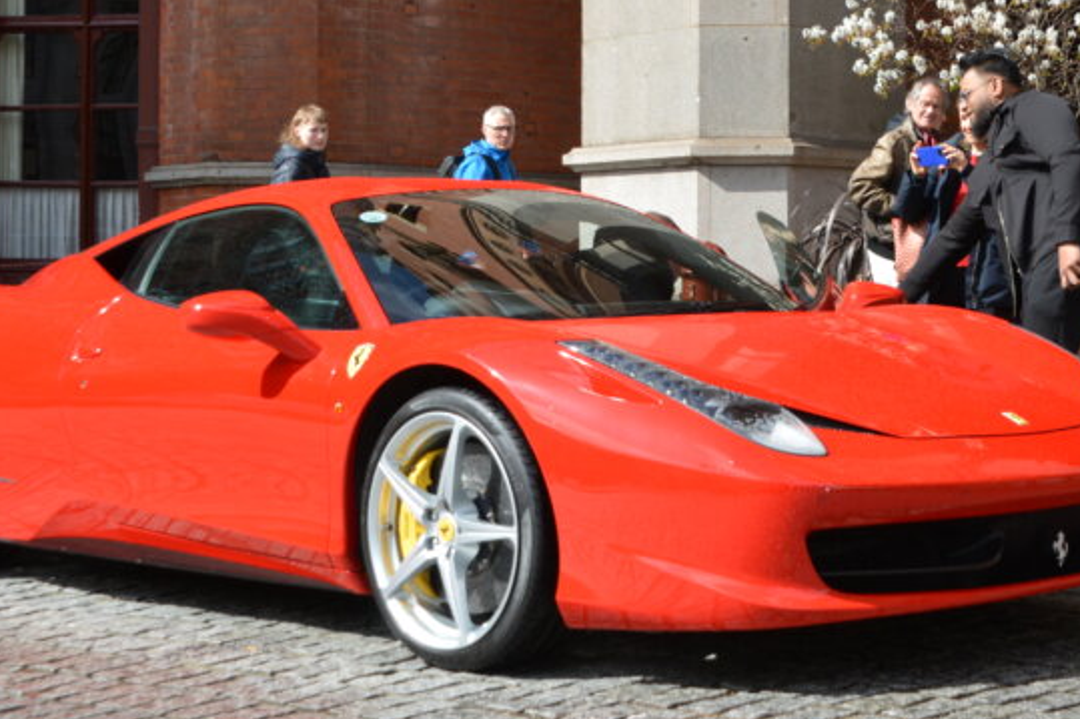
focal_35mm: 77
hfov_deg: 26.2
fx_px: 2308
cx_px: 715
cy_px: 199
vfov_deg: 17.6
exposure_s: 1/250
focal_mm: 27
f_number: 8
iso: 100
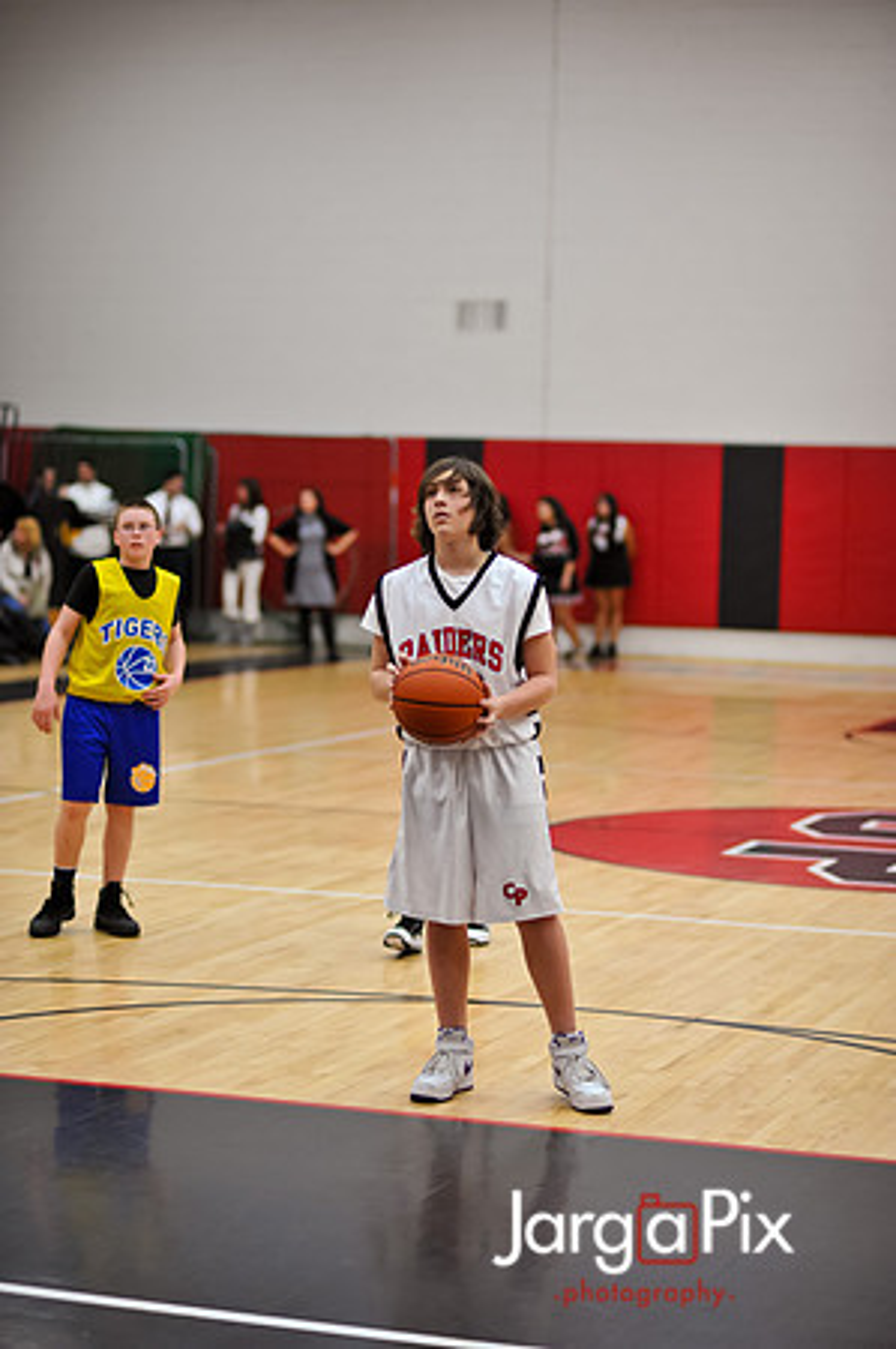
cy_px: 674
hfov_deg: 16.0
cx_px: 448
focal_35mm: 85
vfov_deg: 23.9
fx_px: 3180
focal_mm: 85
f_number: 2
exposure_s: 1/500
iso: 1100
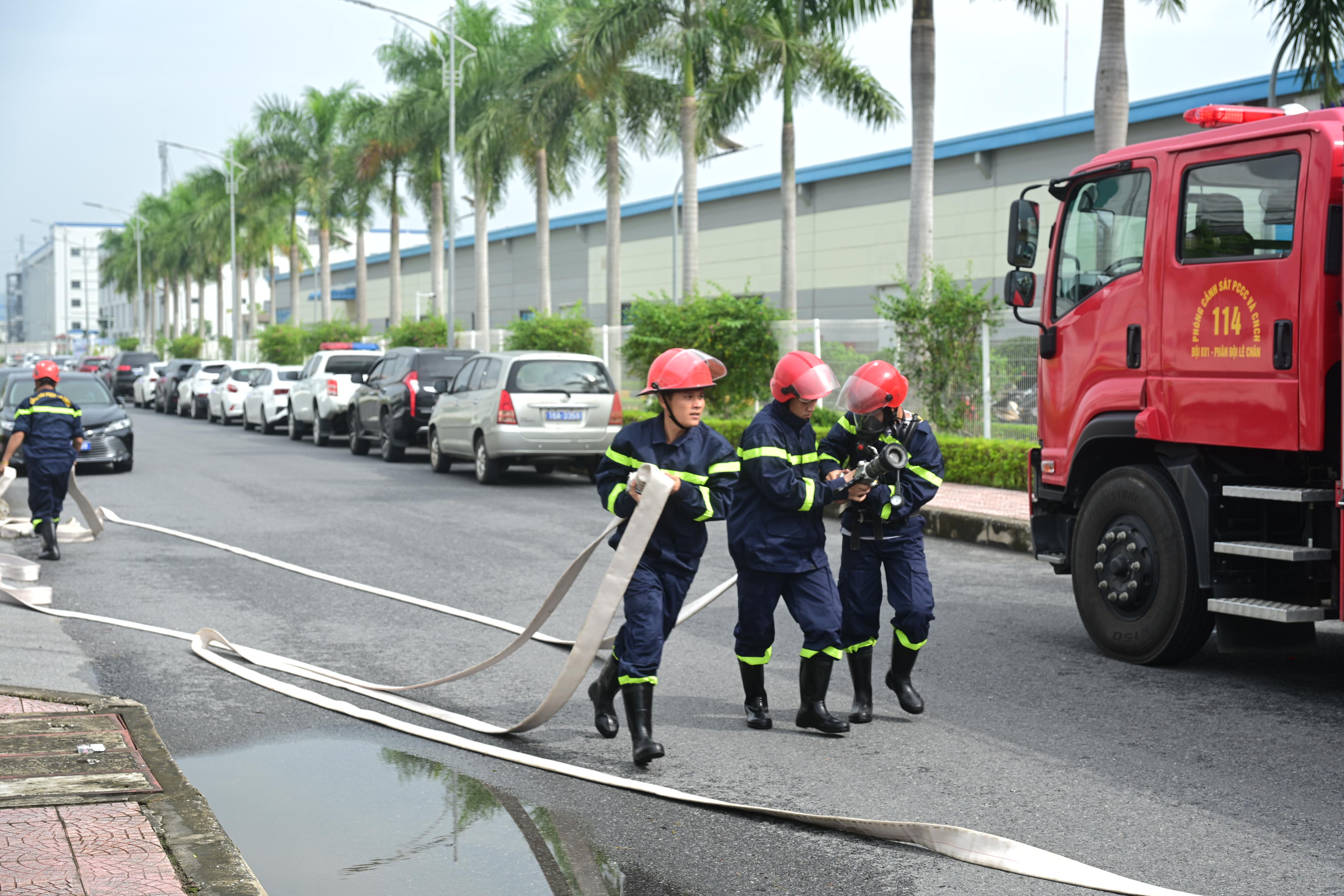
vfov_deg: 25.5
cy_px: 448
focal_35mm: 53
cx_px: 672
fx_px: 1979
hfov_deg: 37.5
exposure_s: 1/160
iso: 50
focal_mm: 53
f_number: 5
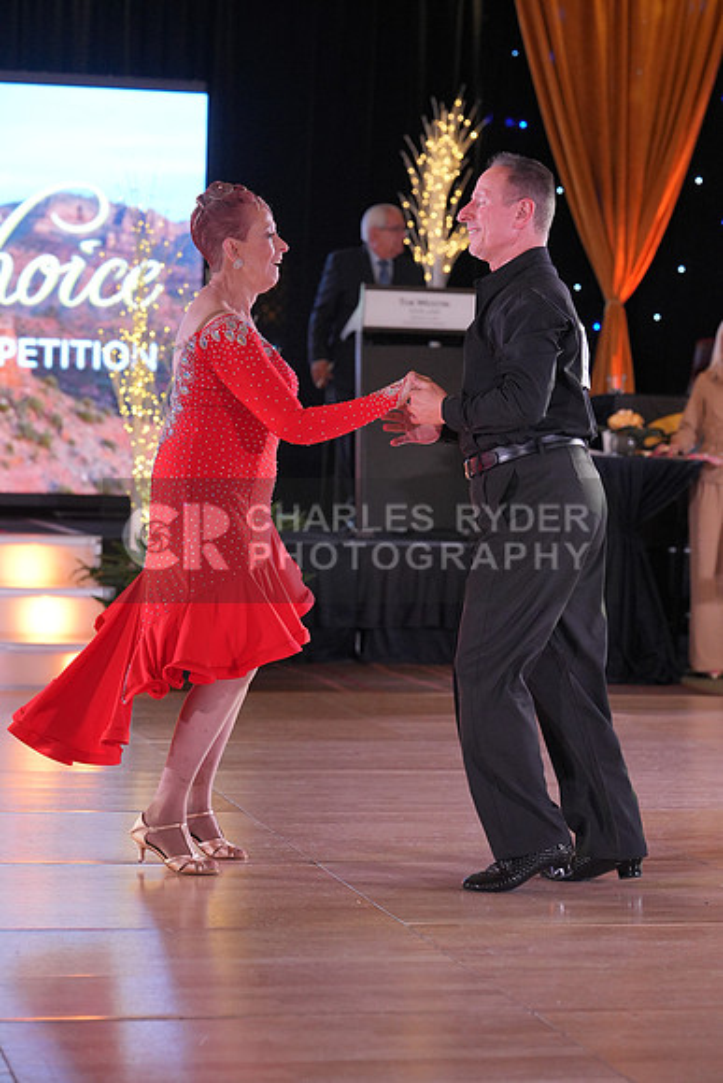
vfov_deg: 21.7
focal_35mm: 94
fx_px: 2830
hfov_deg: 14.6
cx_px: 362
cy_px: 542
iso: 2000
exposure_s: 1/400
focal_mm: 94
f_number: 4
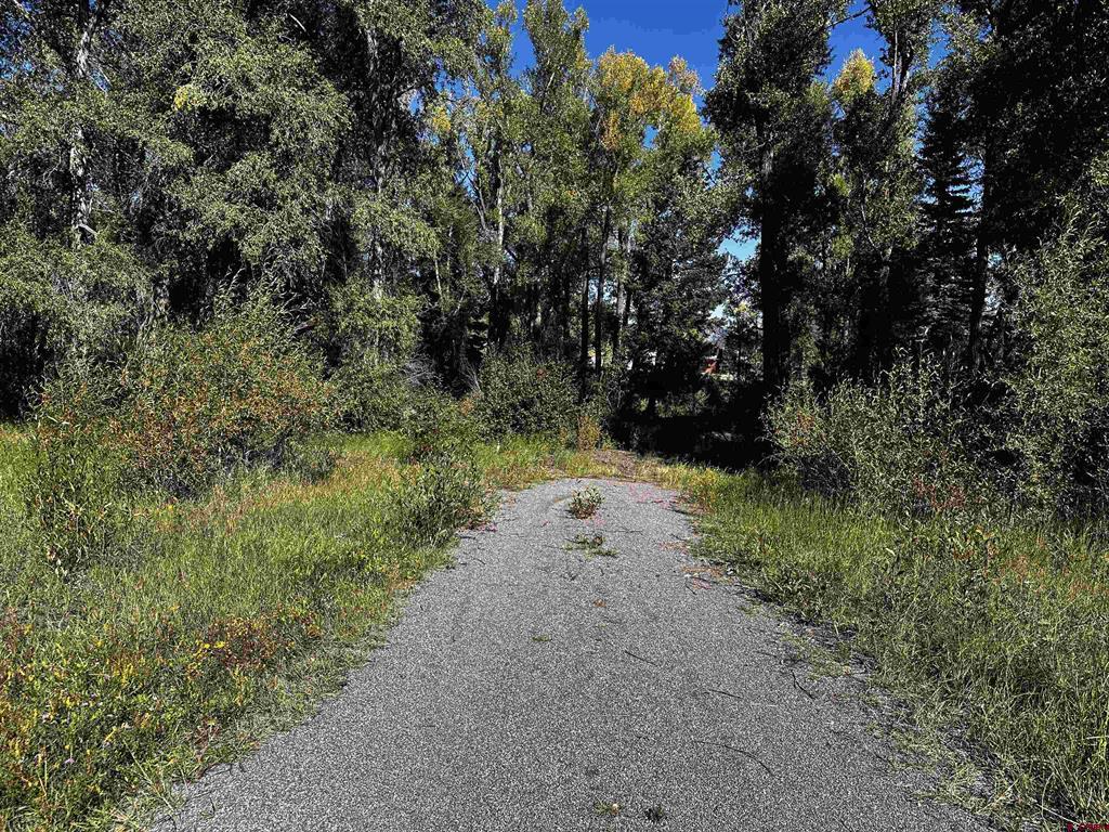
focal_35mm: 24
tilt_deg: -1.6
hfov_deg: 71.6
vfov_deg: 56.8
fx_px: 769
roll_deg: -0.4
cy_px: 416
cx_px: 554
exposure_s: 1/2967
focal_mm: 6.86
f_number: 1.78
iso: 80
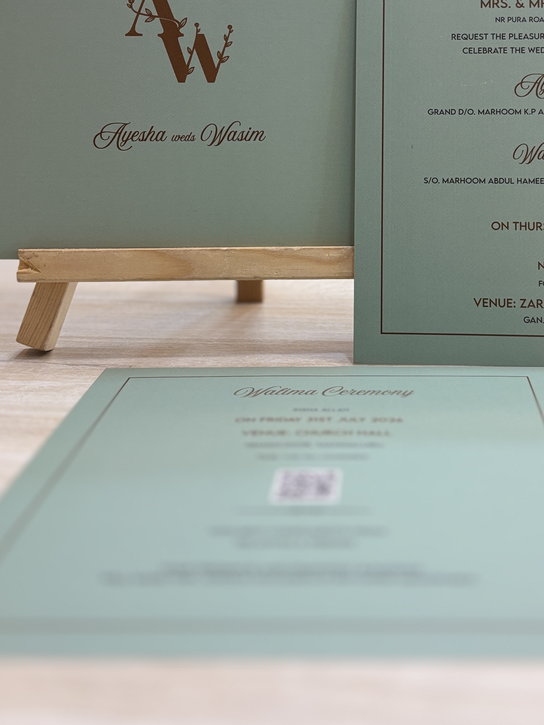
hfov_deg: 31.9
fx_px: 943
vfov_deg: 40.8
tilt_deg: -8.8
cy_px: 174
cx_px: 367
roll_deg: -0.6
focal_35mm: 45
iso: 80
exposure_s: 1/100
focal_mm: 5.96
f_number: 1.6
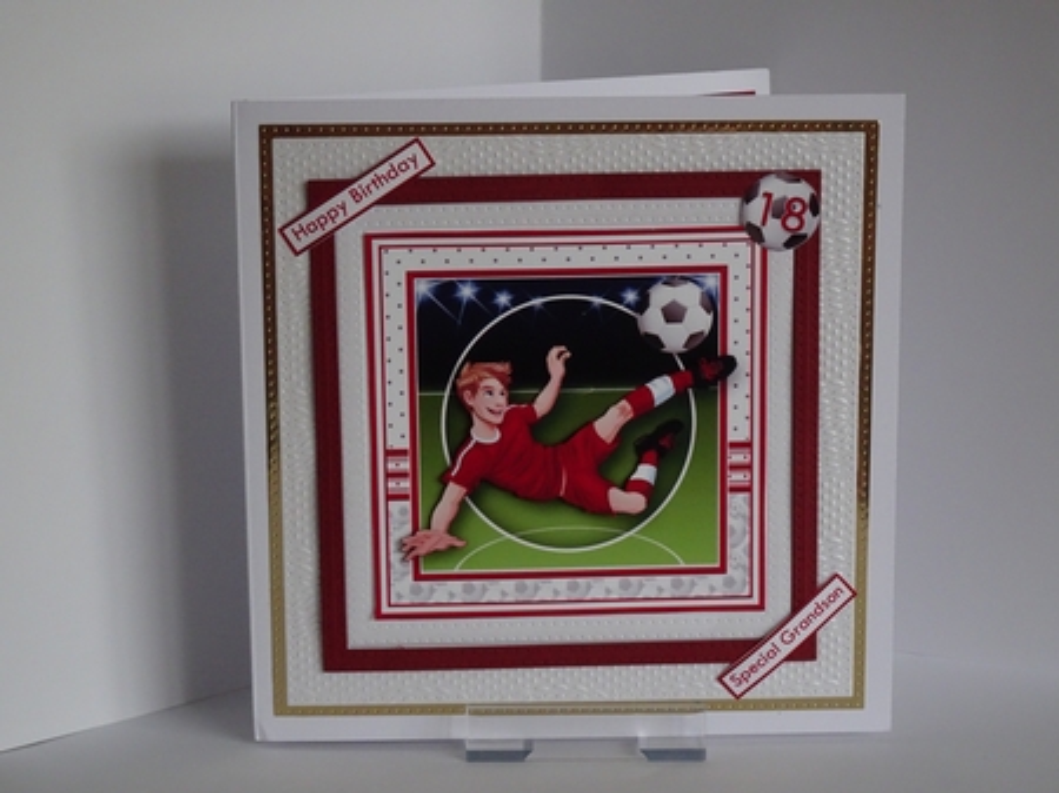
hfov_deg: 26.0
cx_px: 530
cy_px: 396
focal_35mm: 75
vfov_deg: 19.6
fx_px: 2293
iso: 640
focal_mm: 12.87
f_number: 5
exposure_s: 1/250
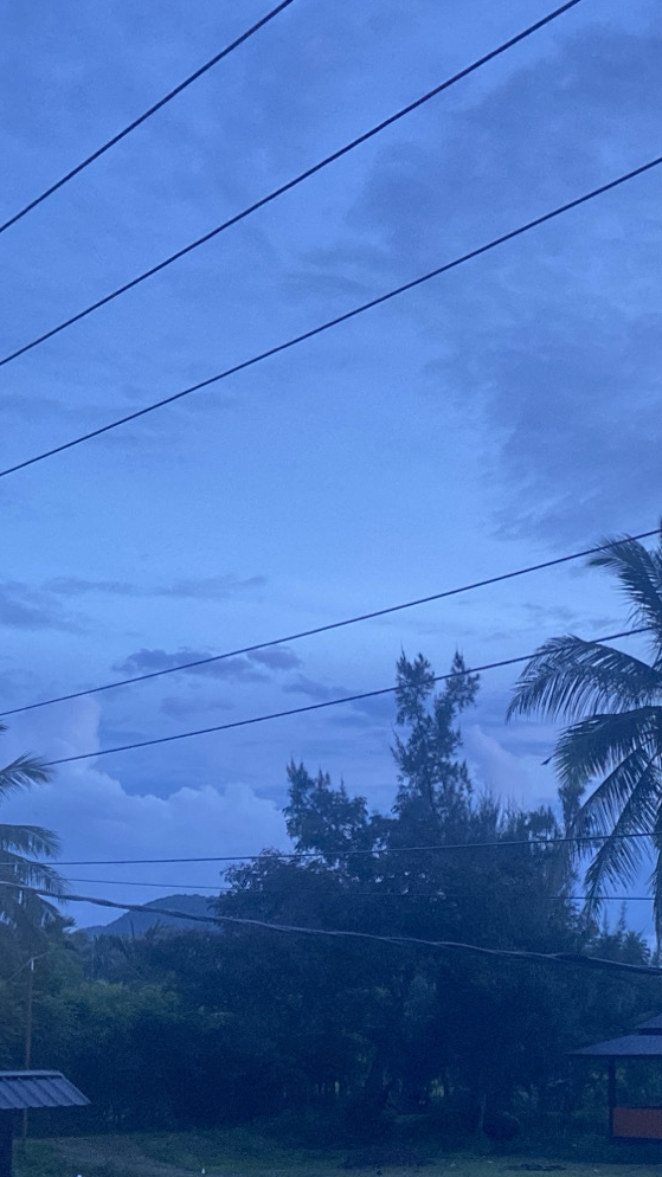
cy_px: 866
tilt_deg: +4.1
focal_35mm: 57
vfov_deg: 35.9
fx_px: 1779
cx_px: 544
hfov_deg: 20.8
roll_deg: +0.8
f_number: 1.8
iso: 1000
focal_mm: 4.25
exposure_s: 1/30
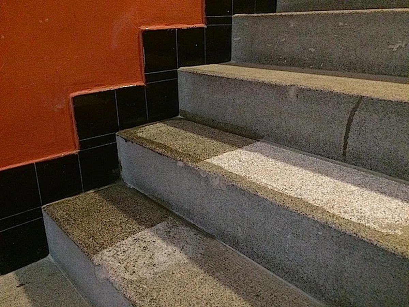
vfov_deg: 48.2
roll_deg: -0.1
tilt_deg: -19.4
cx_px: 204
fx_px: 343
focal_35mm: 29
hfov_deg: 61.7
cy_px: 154
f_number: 2.2
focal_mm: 4.15
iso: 400
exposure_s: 1/15
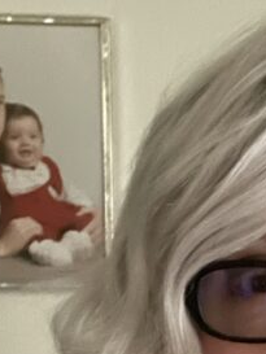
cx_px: 308
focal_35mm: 88
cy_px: 290
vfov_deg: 21.9
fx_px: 901
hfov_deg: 16.2
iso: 1600
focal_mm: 2.71
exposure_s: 1/15
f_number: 2.2
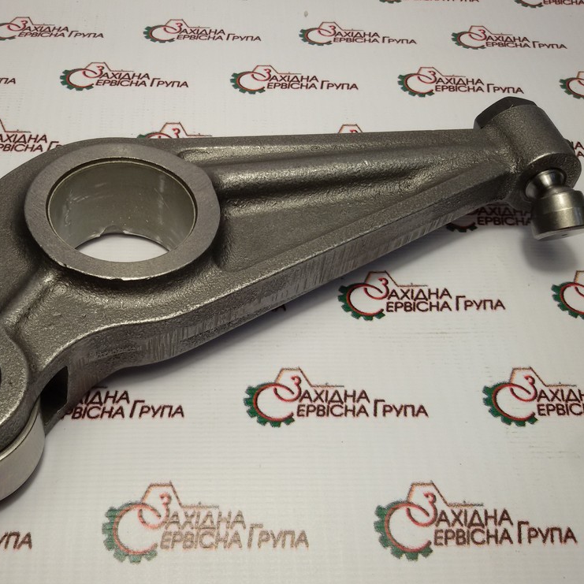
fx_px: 706
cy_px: 295
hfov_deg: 44.5
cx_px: 211
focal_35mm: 37
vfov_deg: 44.9
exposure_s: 1/100
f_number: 2.4
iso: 40
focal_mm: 2.93
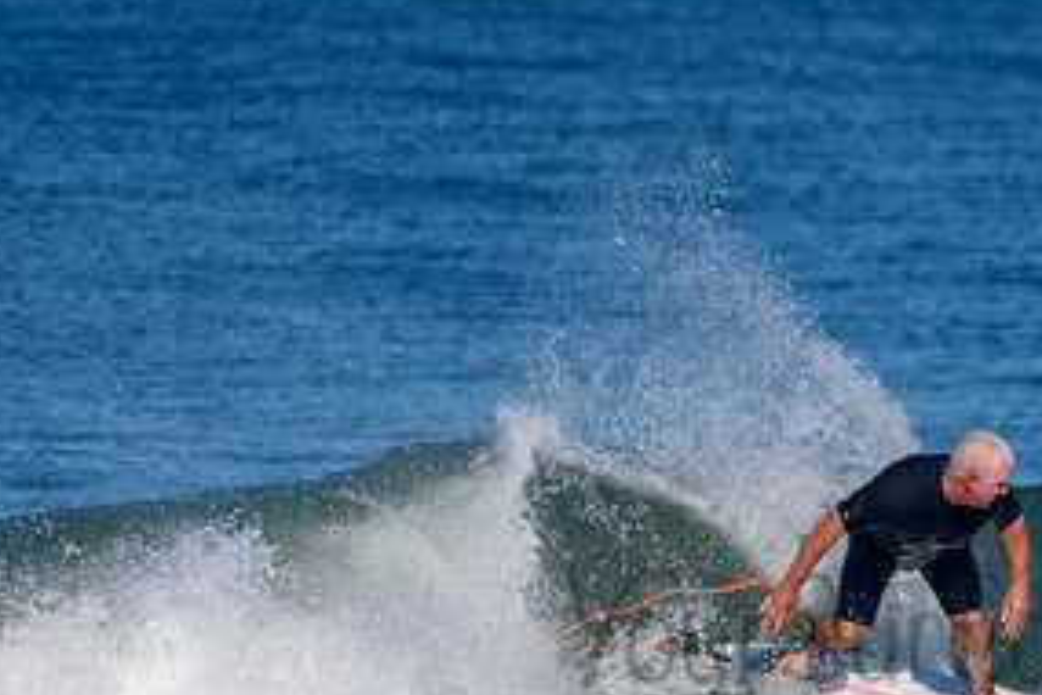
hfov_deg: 1.4
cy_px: 598
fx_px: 44137
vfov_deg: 0.9
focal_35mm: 1525
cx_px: 943
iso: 220
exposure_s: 1/2000
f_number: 5.6
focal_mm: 500
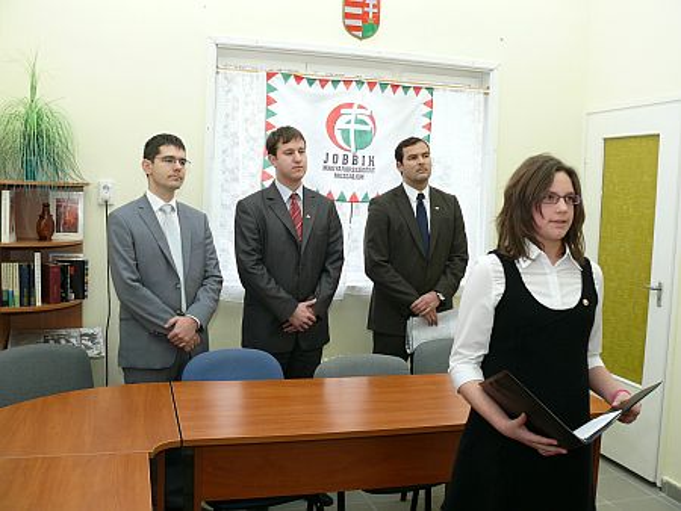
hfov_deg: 52.6
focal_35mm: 35
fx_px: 689
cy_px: 256
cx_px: 340
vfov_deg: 40.7
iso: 100
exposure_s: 1/30
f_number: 4
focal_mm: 7.4
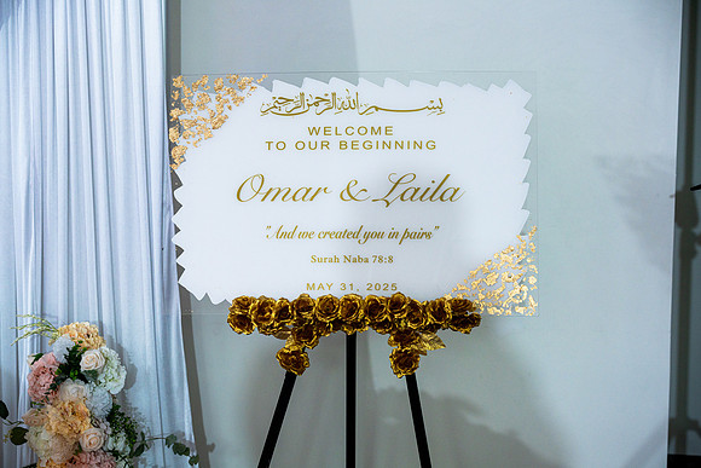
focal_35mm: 75
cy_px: 234
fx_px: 1461
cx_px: 350
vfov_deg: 18.2
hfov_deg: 27.0
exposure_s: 1/200
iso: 640
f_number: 3.5
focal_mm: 75
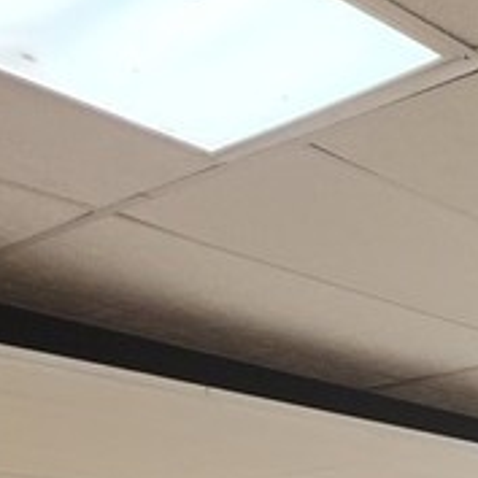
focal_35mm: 70
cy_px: 797
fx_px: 1094
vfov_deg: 19.8
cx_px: 759
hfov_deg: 20.4
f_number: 1.9
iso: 320
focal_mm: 2.2
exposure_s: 1/60
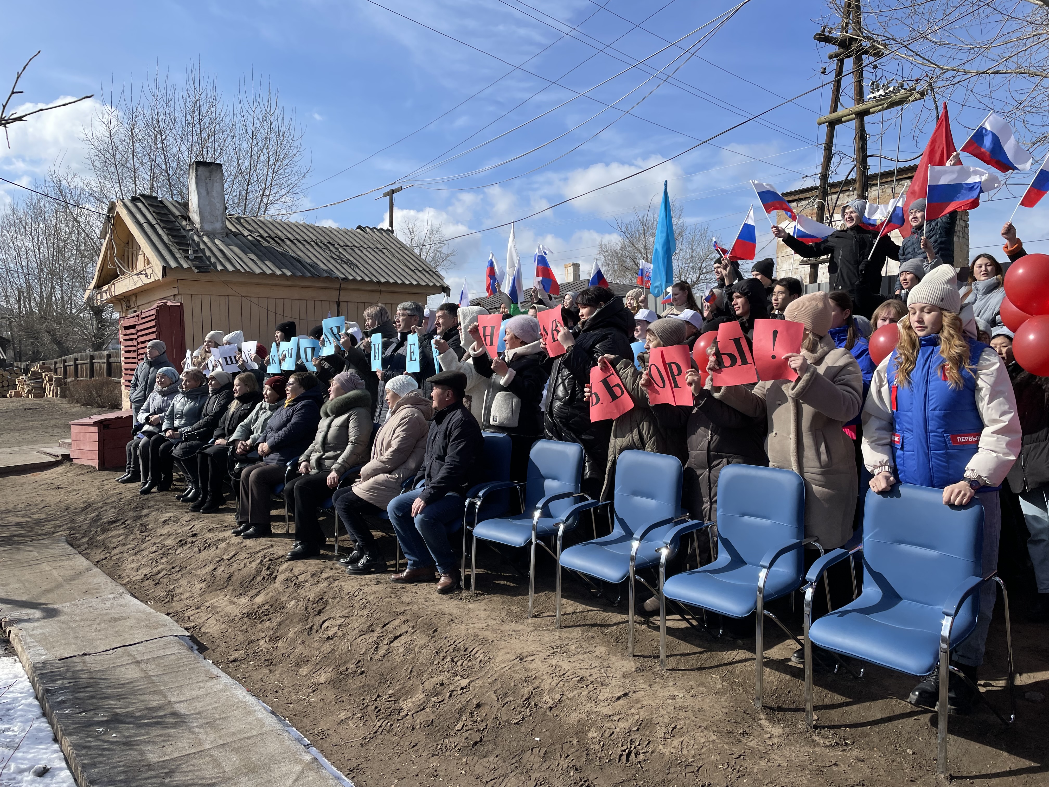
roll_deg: +0.8
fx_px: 788
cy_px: 394
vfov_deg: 53.1
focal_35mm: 26
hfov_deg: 67.3
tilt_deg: +0.9
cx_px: 524
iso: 32
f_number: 1.6
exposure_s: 1/3125
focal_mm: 4.2
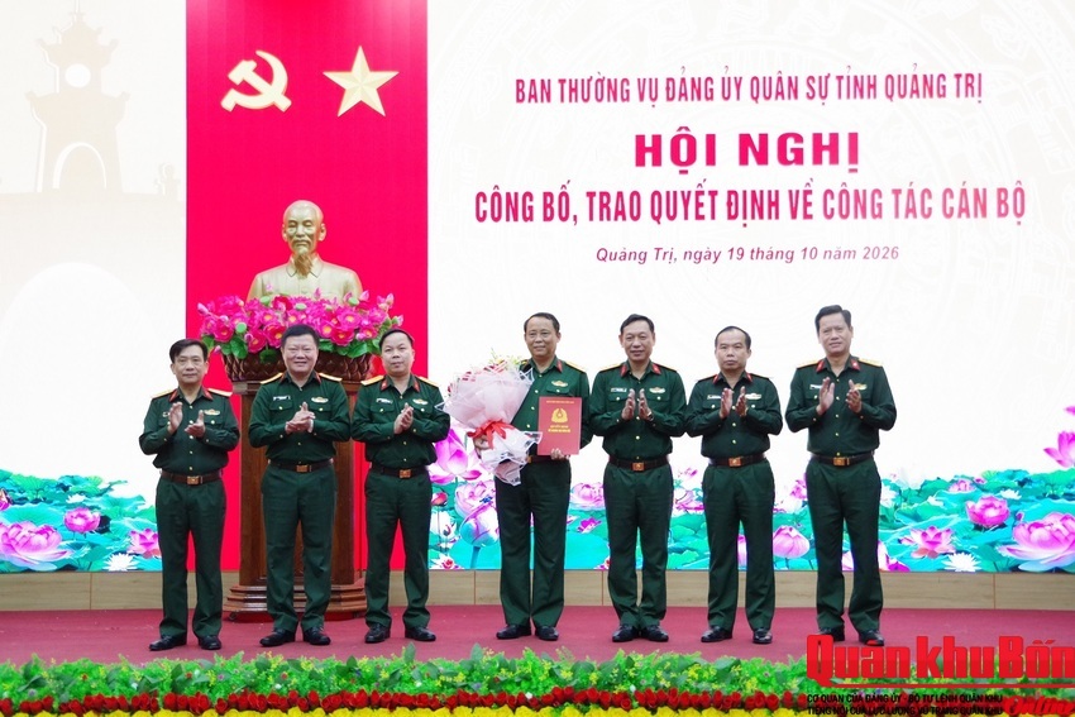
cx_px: 538
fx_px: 1374
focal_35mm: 46
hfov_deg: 42.7
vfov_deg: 29.3
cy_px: 358
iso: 3200
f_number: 5
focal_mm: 31
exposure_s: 1/80
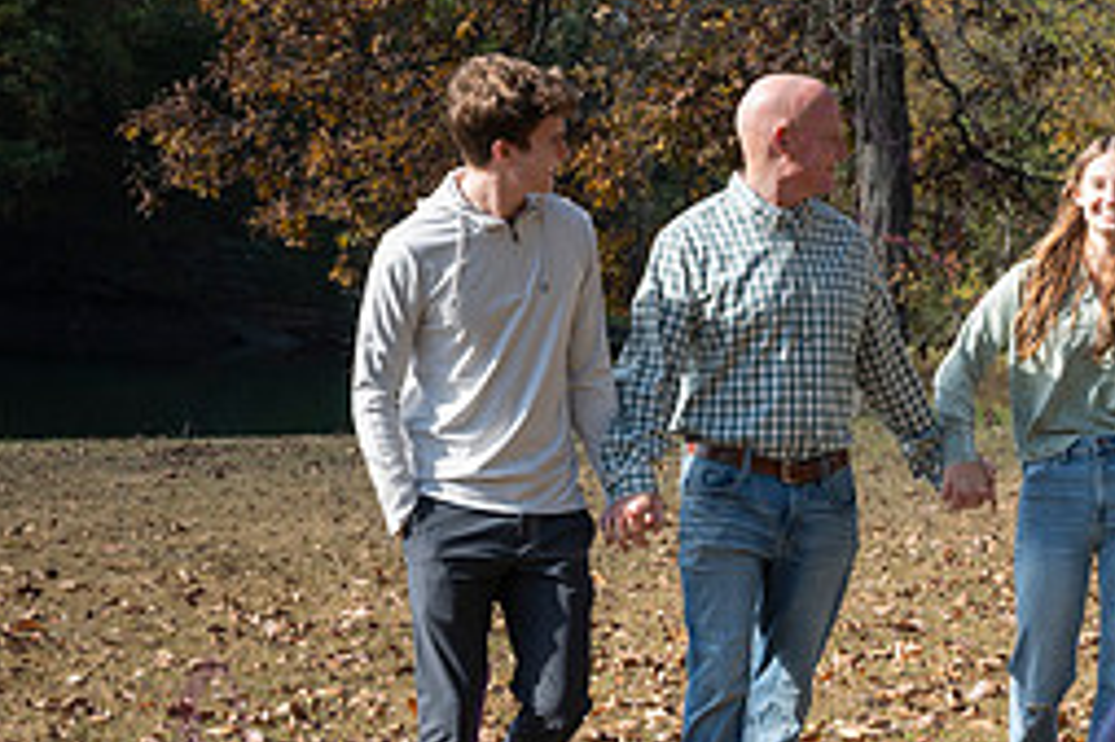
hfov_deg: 15.7
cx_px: 920
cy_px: 728
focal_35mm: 130
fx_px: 4024
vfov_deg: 10.5
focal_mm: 55
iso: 400
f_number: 8
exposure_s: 1/640
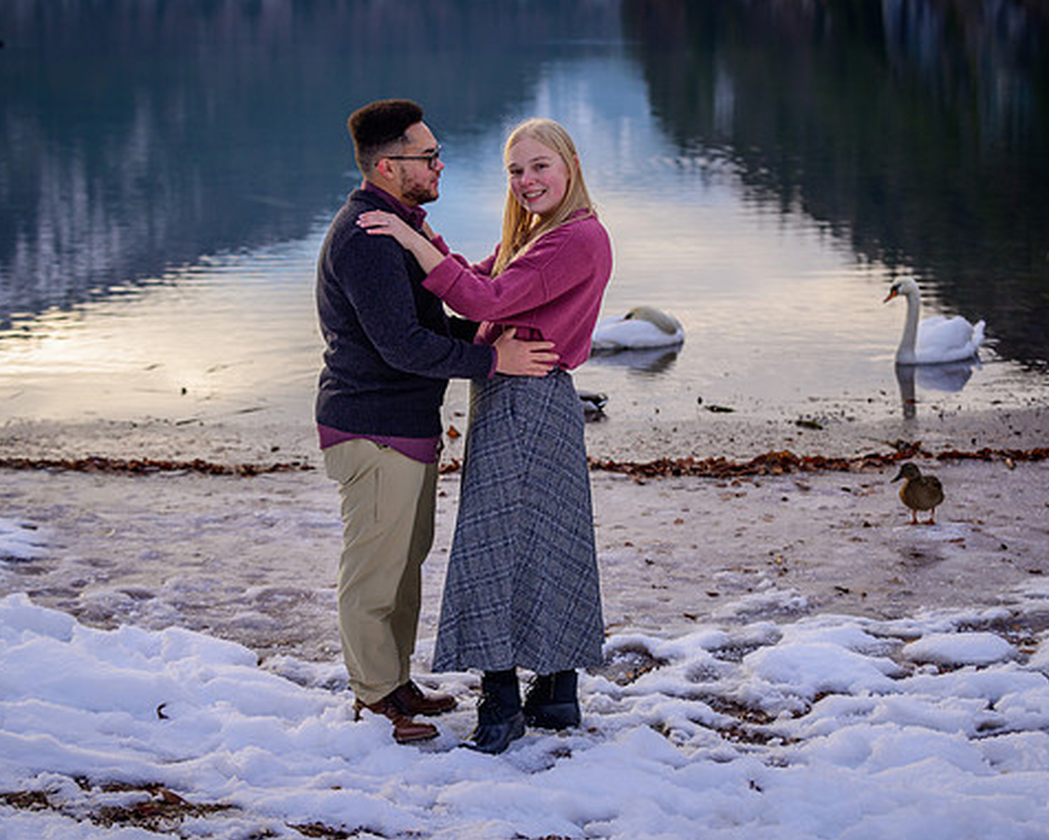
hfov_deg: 23.8
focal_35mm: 80
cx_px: 522
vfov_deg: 19.2
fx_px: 2484
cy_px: 417
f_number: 4
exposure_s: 1/640
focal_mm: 70
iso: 250
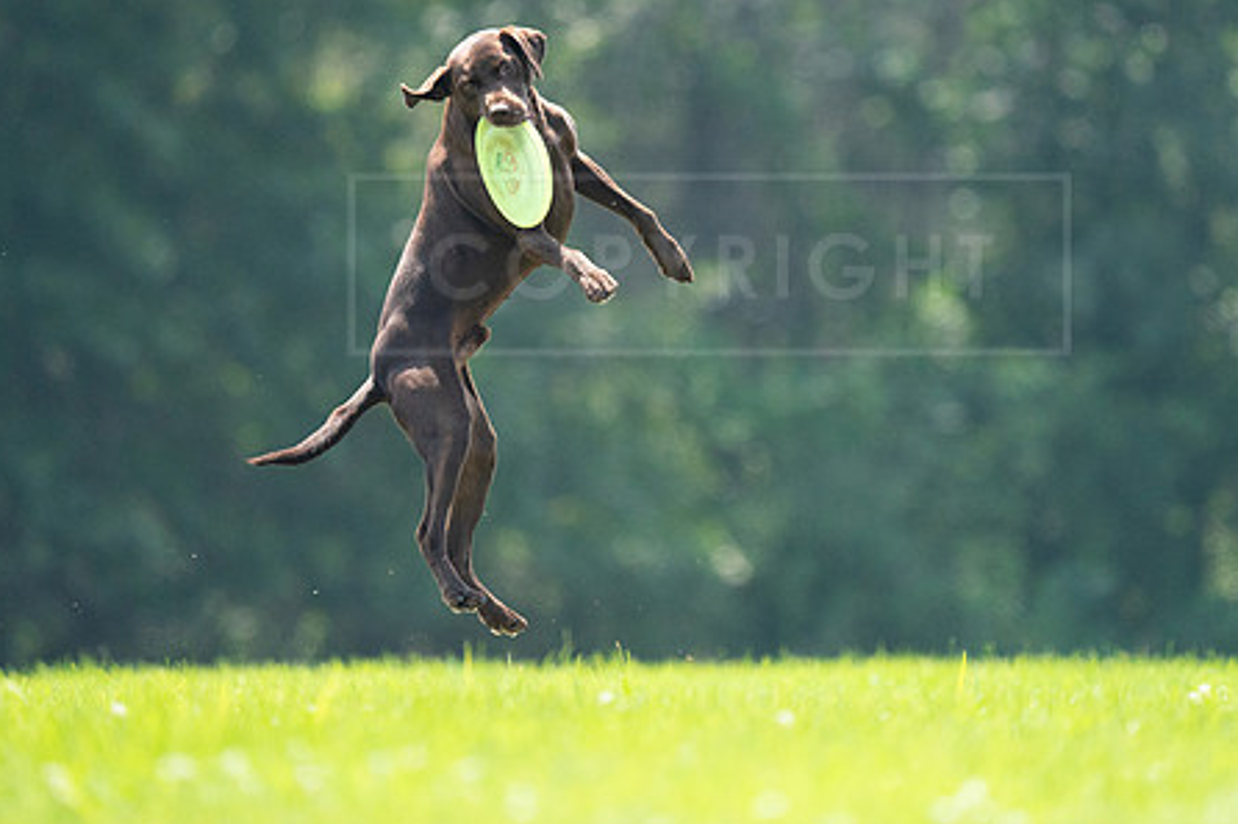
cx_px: 613
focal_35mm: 781
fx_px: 26846
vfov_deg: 1.8
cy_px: 312
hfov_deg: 2.6
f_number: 6.3
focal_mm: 600
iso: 4000
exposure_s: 1/4000
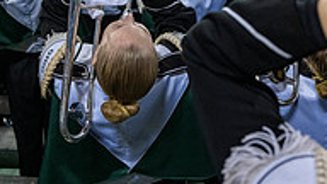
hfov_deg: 27.6
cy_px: -125
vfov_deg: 14.4
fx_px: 659
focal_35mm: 76
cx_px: 97
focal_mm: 24
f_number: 3.2
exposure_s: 1/500
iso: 2000
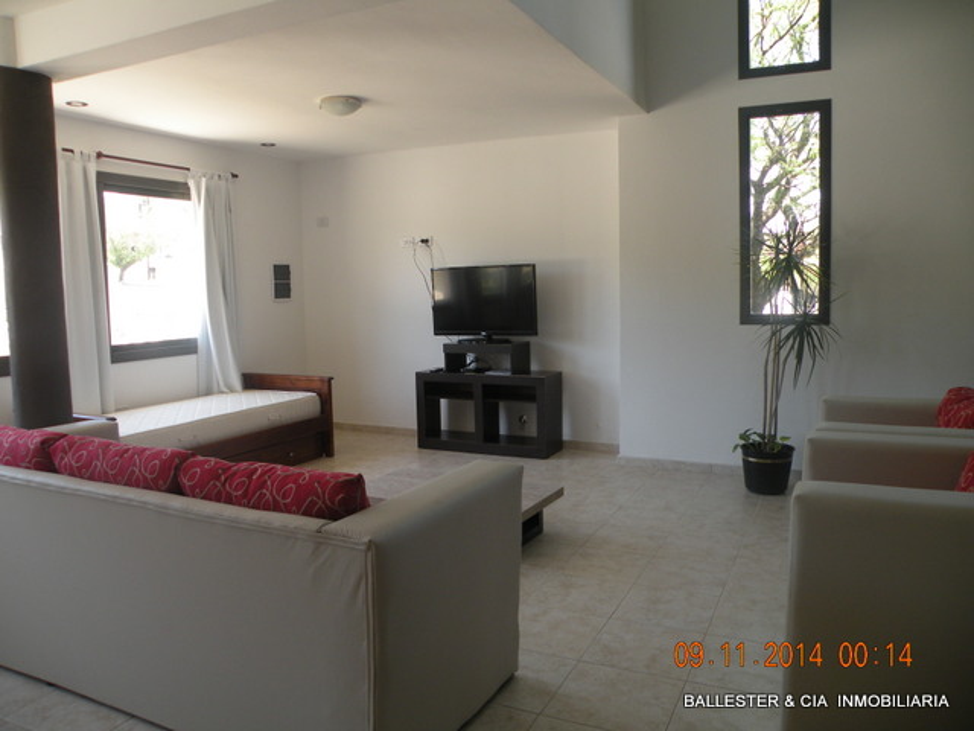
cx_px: 487
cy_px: 366
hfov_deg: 65.3
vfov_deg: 51.4
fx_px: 760
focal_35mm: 27
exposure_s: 1/59.3
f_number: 2.8
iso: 98
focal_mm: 4.7
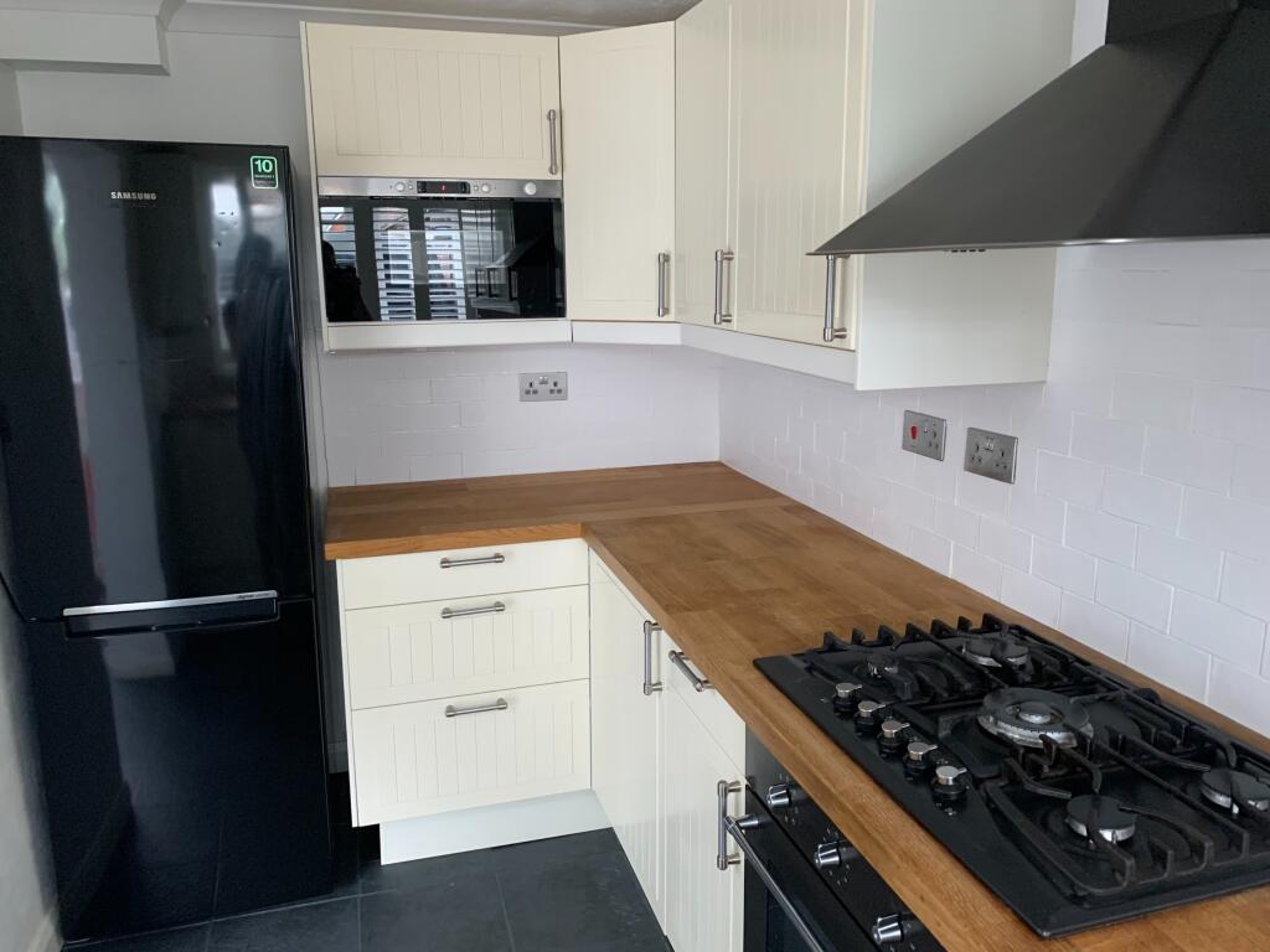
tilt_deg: -12.1
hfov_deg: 67.3
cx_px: 635
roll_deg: +0.3
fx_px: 954
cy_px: 476
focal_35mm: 26
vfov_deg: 53.1
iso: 320
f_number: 1.8
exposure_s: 1/50
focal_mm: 4.25
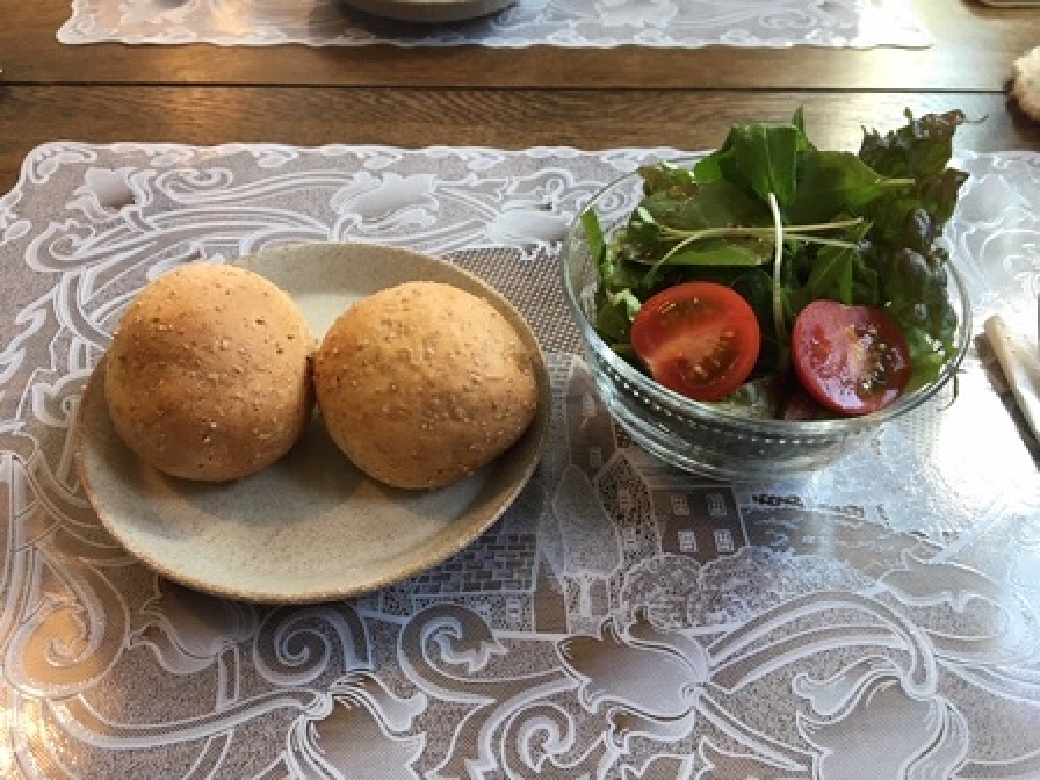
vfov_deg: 48.2
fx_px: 871
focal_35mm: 29
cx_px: 520
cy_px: 390
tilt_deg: -50.7
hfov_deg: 61.7
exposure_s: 1/30
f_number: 2.2
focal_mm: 4.15
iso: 40
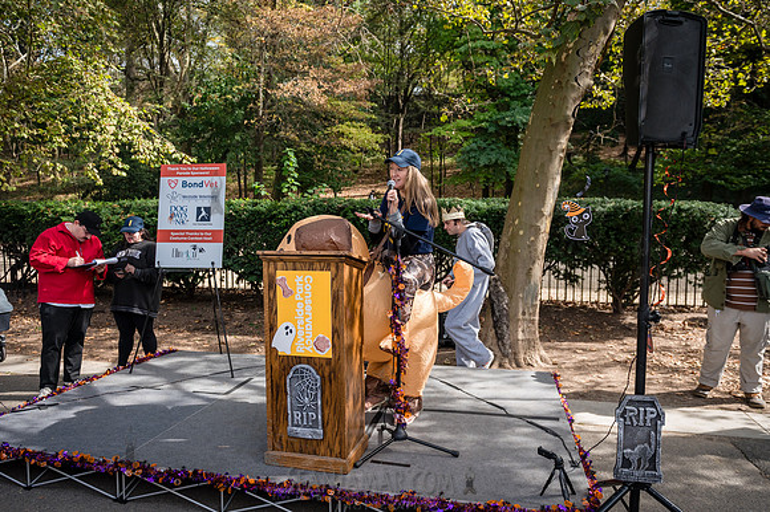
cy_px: 255
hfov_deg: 70.3
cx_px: 371
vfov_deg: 50.2
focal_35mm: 26
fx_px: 547
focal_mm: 24
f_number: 4
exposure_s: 1/1250
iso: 1000
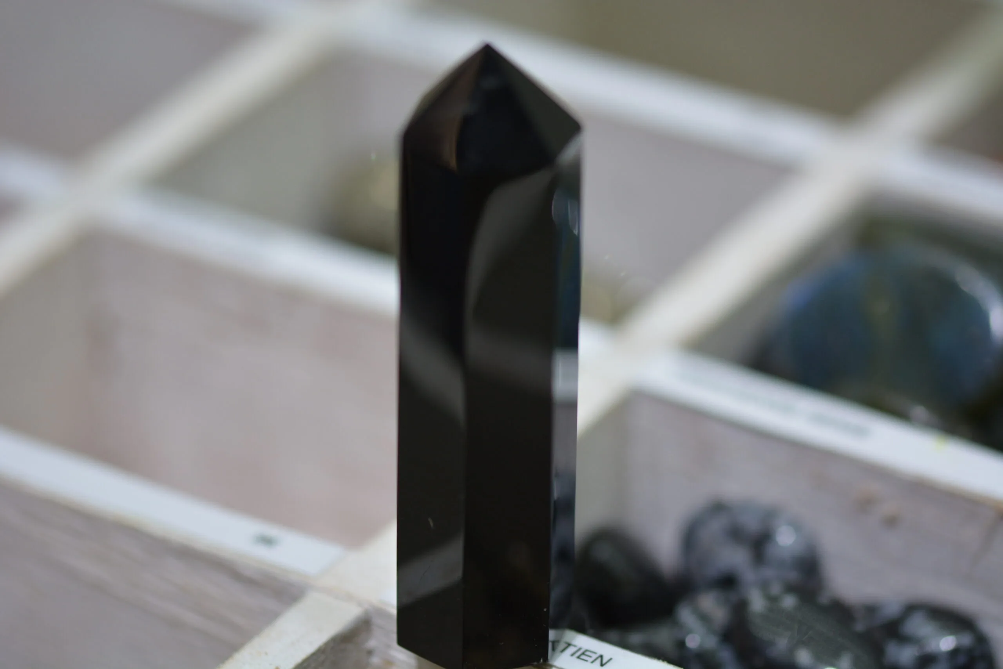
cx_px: 502
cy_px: 334
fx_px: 4389
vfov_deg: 8.7
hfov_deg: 13.0
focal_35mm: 158
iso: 400
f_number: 3.3
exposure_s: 1/400
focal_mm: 105
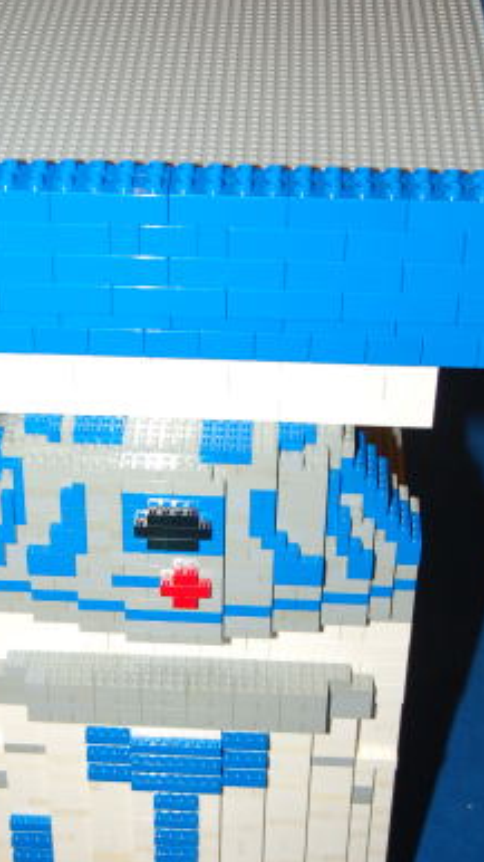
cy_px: 453
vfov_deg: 27.2
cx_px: 159
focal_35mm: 78
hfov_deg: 15.4
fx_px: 1780
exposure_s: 1/60
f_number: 4.2
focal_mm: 30
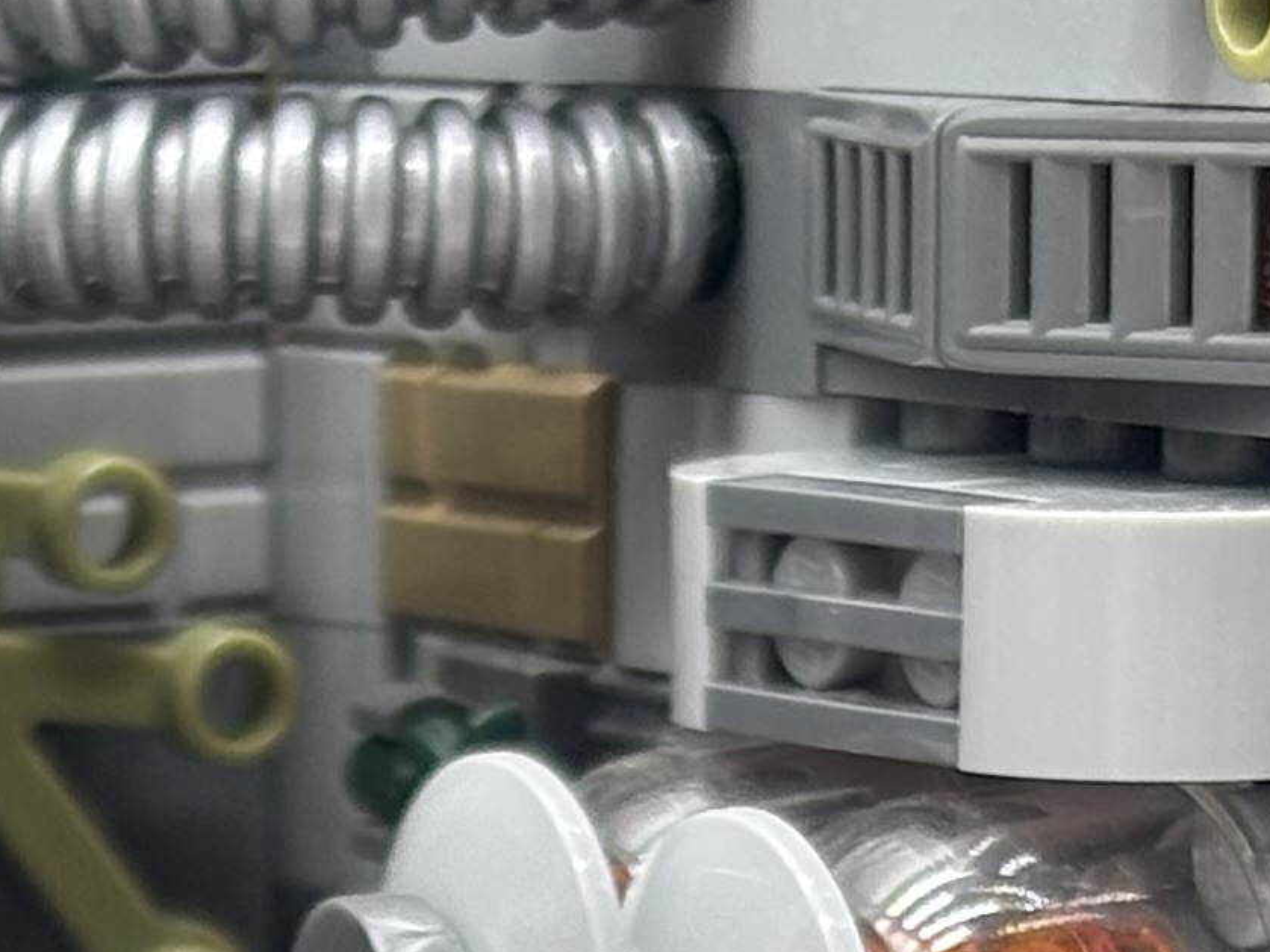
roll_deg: +1.1
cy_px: 2086
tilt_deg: -14.5
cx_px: -369
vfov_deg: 5.8
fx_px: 9171
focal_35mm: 250
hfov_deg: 7.8
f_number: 1.6
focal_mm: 5.96
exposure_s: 1/118
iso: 50
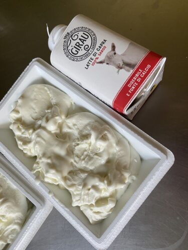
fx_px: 188
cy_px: 125
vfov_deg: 67.3
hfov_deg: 53.1
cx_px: 94
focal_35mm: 26
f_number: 1.8
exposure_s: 1/87
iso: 125
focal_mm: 4.25
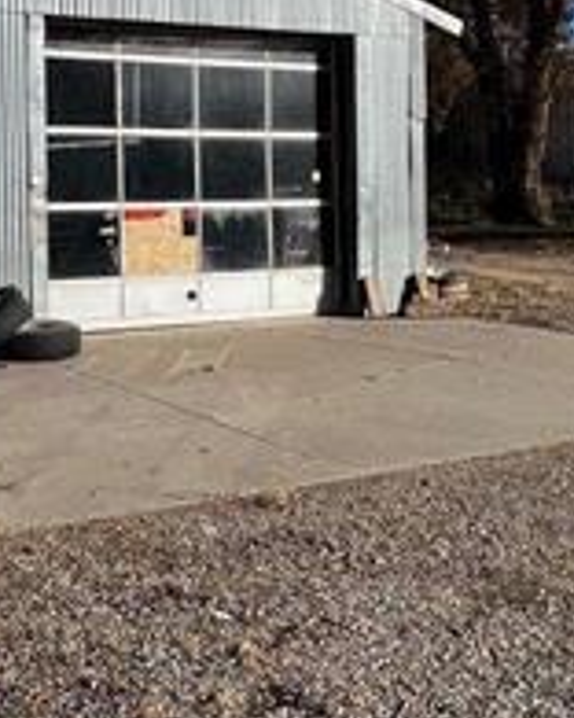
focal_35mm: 50
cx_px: 125
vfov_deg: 36.8
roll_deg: +1.3
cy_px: 221
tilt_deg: +0.0
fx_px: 1062
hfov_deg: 29.6
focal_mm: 1.57
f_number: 1.8
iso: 32
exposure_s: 1/2096
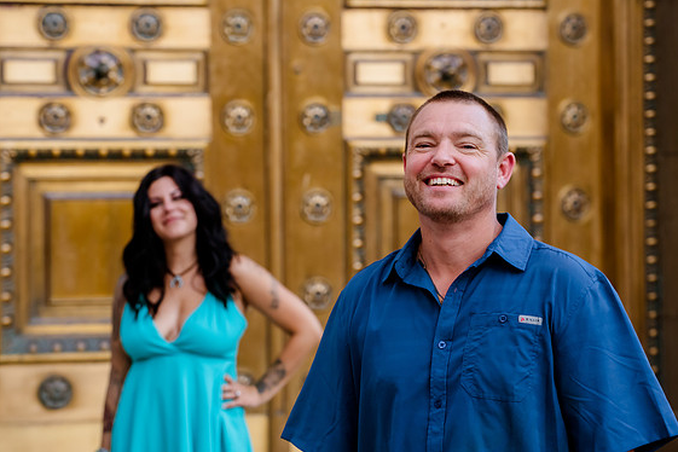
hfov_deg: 13.2
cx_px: 341
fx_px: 2919
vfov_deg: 8.9
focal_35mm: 155
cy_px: 186
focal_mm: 130
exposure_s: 1/200
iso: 1250
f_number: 5.6
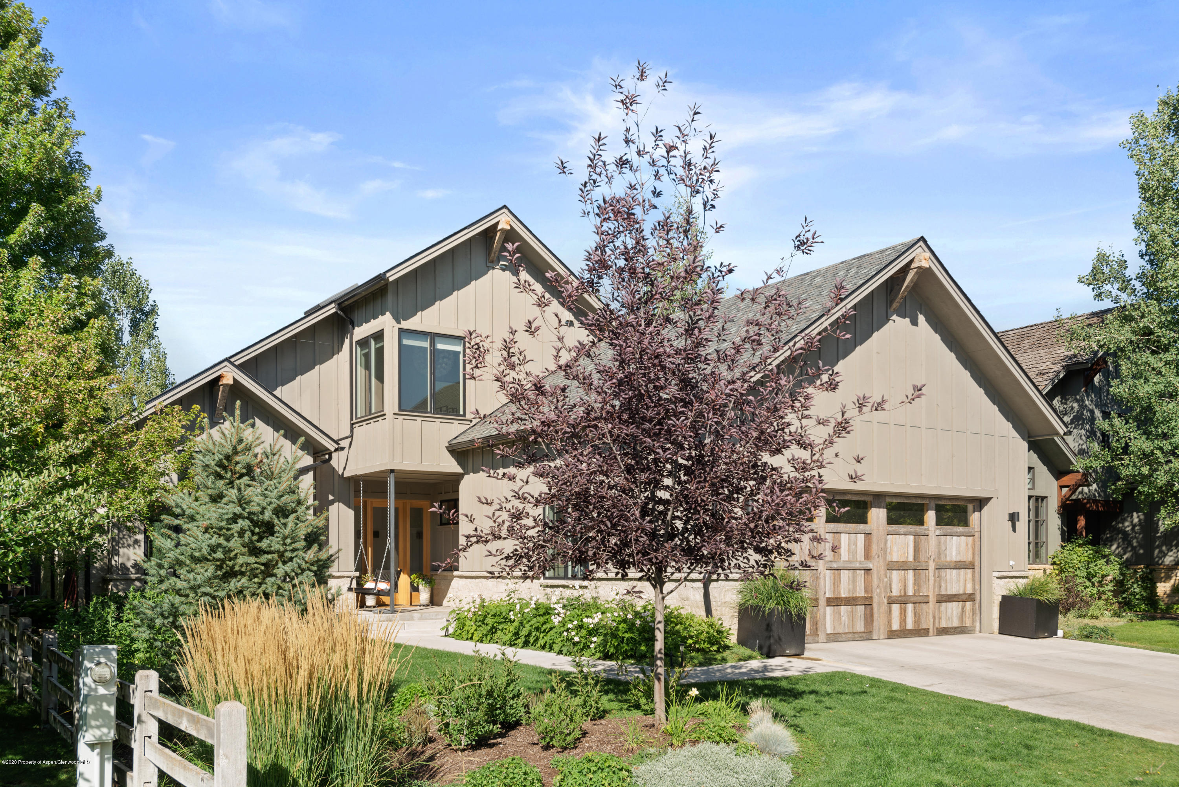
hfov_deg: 61.9
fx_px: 983
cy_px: 394
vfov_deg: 43.6
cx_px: 590
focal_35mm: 30
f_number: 8
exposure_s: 1/125
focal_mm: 30
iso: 100
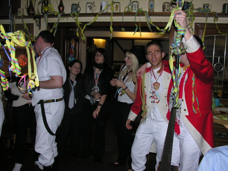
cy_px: 86
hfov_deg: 52.6
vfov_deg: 40.7
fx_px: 231
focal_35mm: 35
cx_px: 114
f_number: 2.8
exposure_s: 1/60.1
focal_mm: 8.9
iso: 50
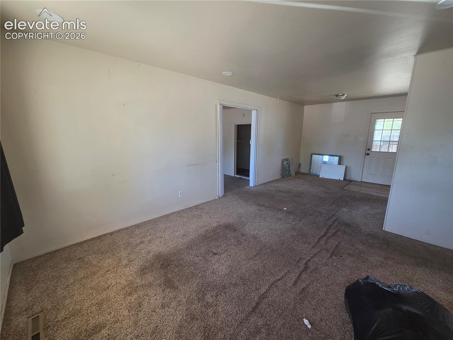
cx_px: 226
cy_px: 170
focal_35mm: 13
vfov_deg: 89.9
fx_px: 170
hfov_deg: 106.2
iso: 250
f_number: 2.2
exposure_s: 1/120
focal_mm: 2.2
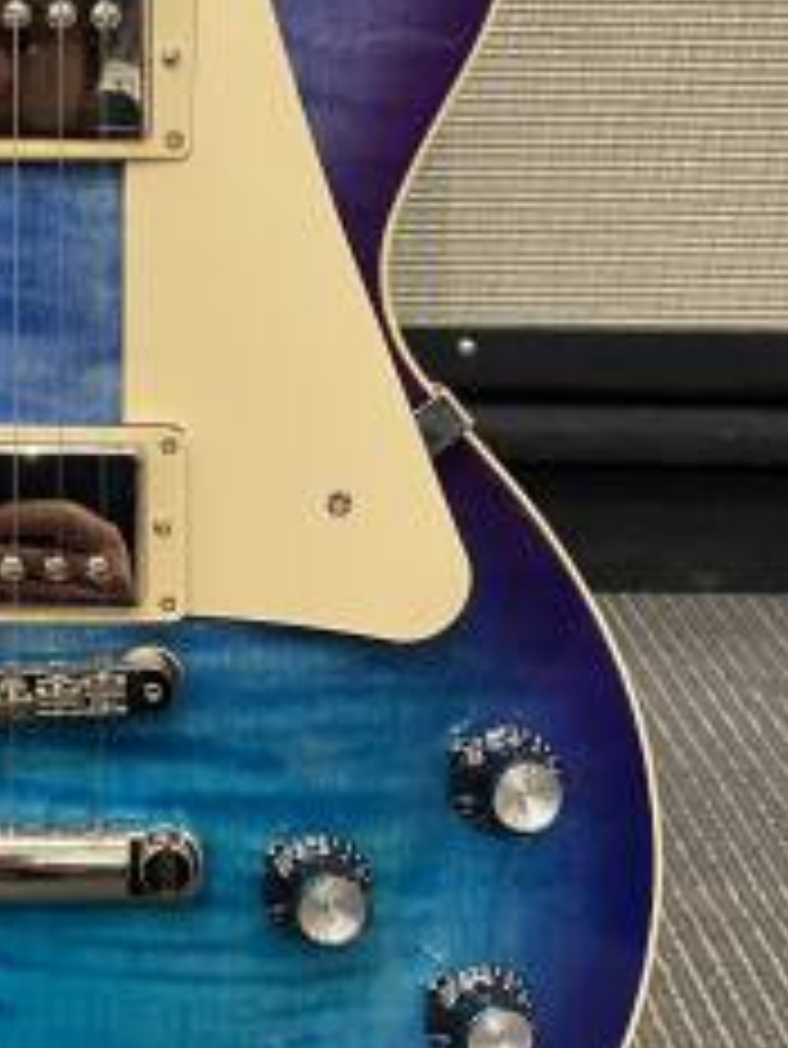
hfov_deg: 24.3
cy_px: 472
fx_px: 1759
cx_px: 27
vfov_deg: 33.2
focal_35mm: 58
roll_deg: -0.2
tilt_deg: -23.6
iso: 160
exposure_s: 1/60
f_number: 1.8
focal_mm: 4.25
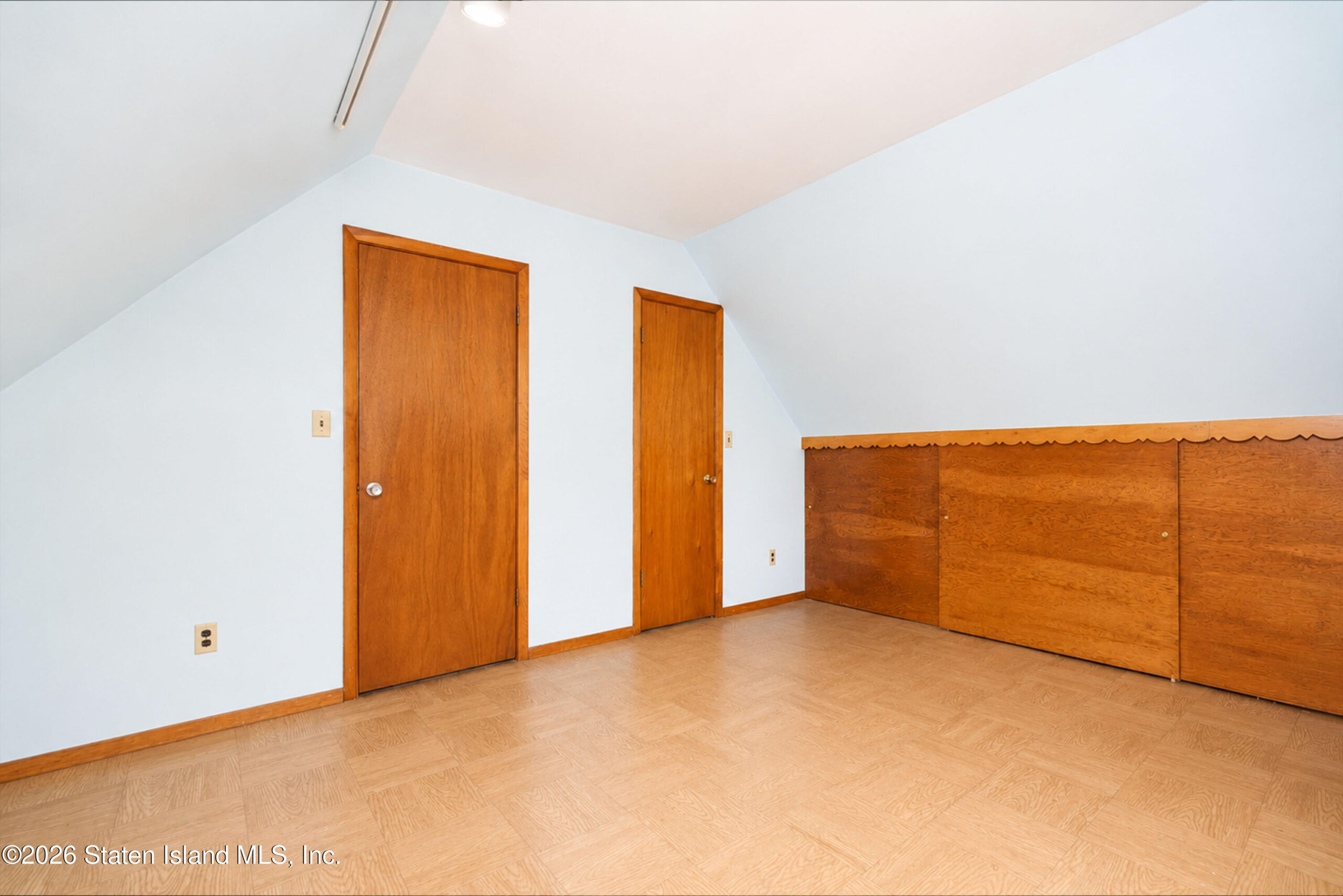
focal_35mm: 16
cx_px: 672
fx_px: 597
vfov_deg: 73.8
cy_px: 448
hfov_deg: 96.7
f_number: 4
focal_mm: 16
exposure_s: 1/20
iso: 64
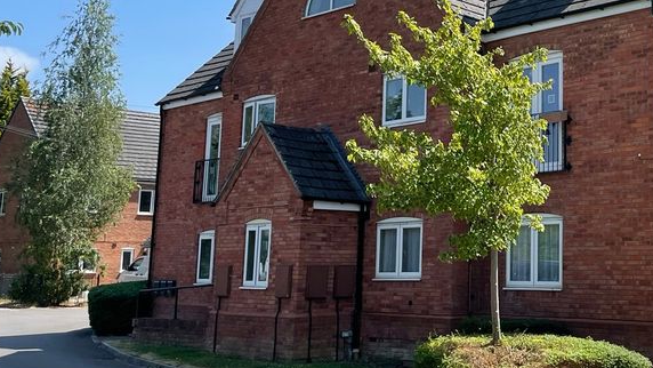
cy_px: 109
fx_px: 953
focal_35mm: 55
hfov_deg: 35.7
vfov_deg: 21.7
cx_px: 580
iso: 32
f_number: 1.6
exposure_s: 1/3401
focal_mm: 4.2
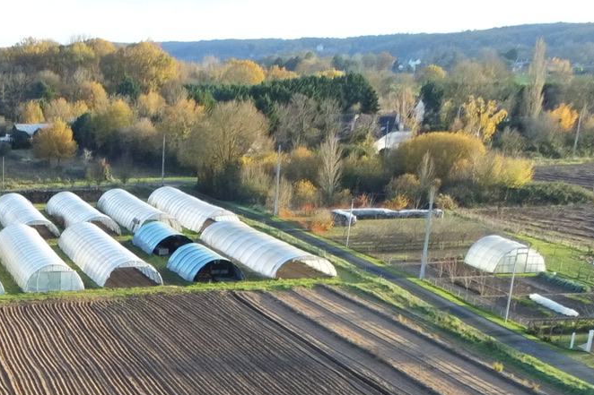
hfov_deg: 26.1
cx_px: 19
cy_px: 658
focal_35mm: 74
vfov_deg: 16.2
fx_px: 1221
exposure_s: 1/240
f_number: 2.4
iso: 118
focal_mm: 4
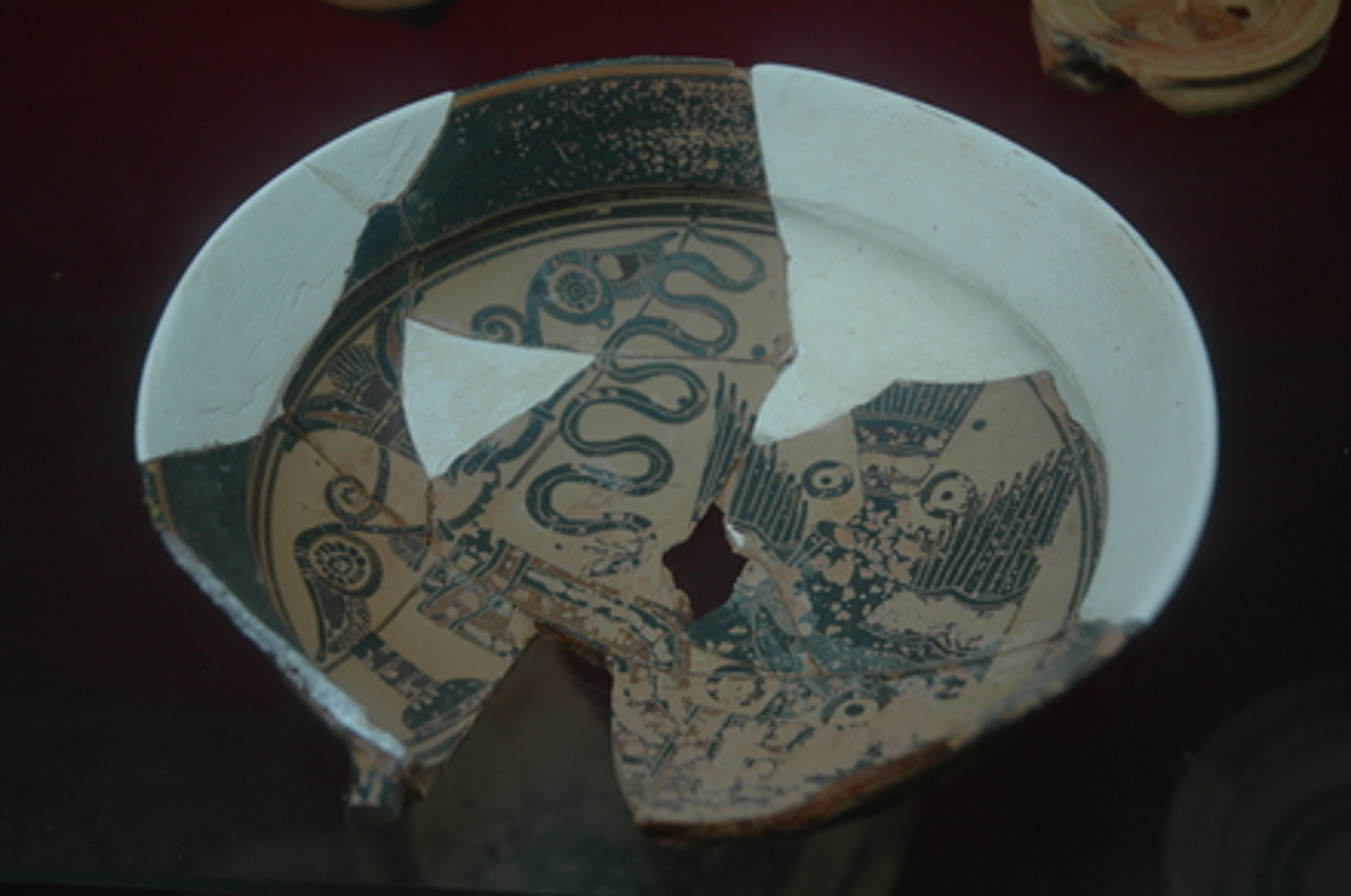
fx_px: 2248
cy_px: 448
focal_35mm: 60
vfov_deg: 22.6
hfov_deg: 33.4
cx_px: 676
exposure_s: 1/60
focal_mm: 40
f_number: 4.5
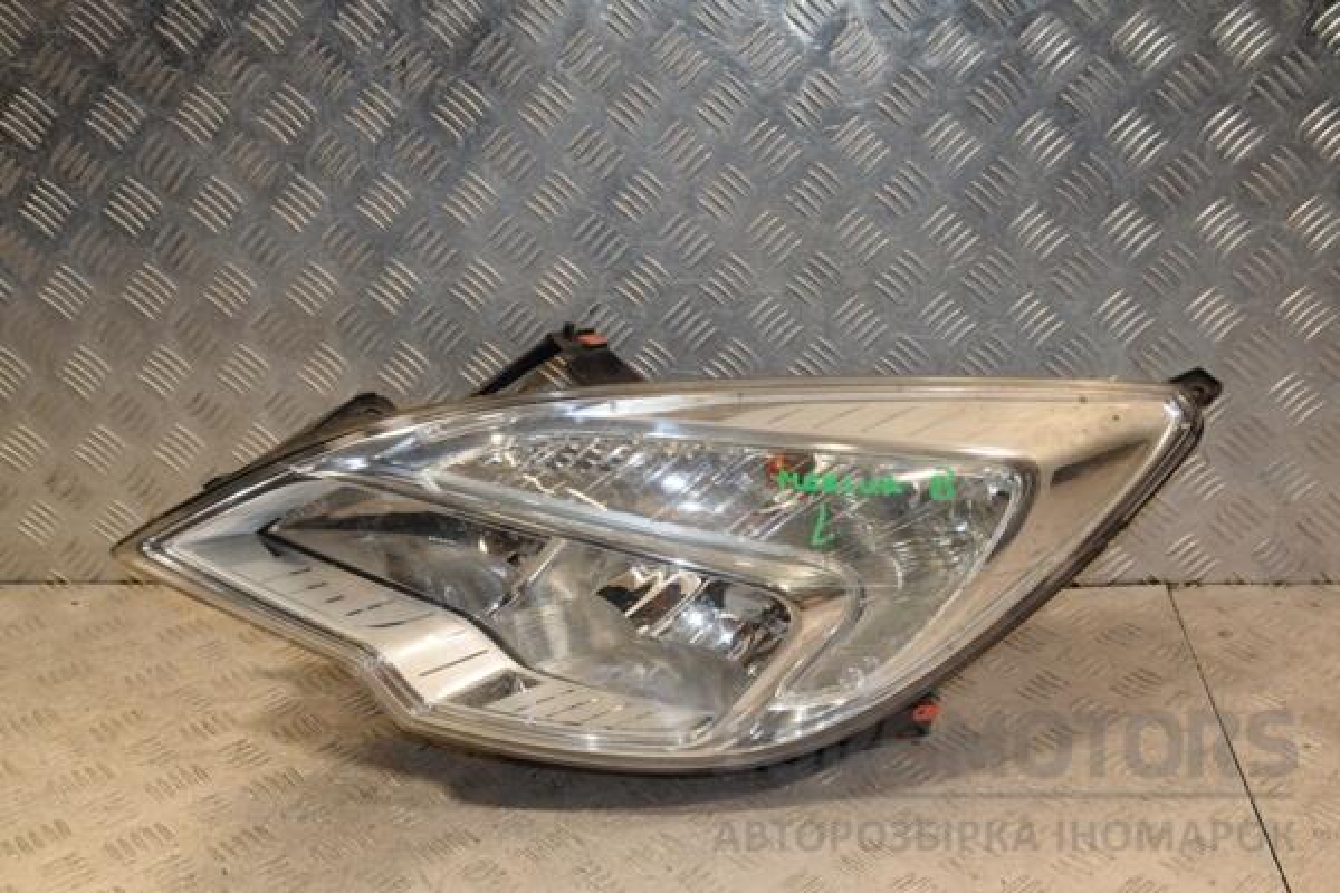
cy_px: 446
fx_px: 1675
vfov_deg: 29.9
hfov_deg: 43.6
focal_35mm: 45
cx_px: 670
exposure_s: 1/200
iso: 800
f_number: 8
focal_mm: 30
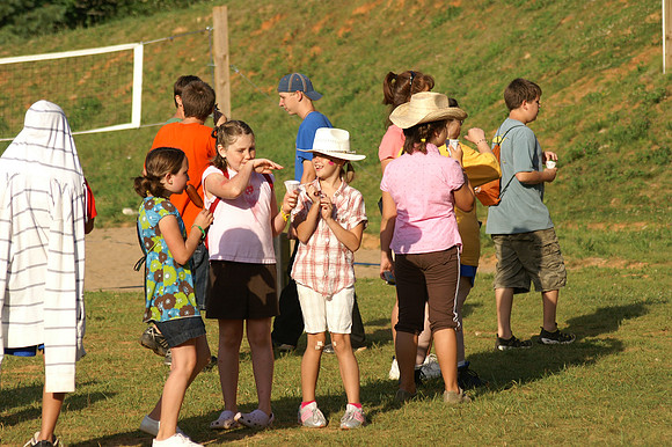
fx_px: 3358
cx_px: 336
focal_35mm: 180
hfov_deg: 11.4
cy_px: 224
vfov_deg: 7.6
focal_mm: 120
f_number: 5.6
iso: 100
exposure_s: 1/640
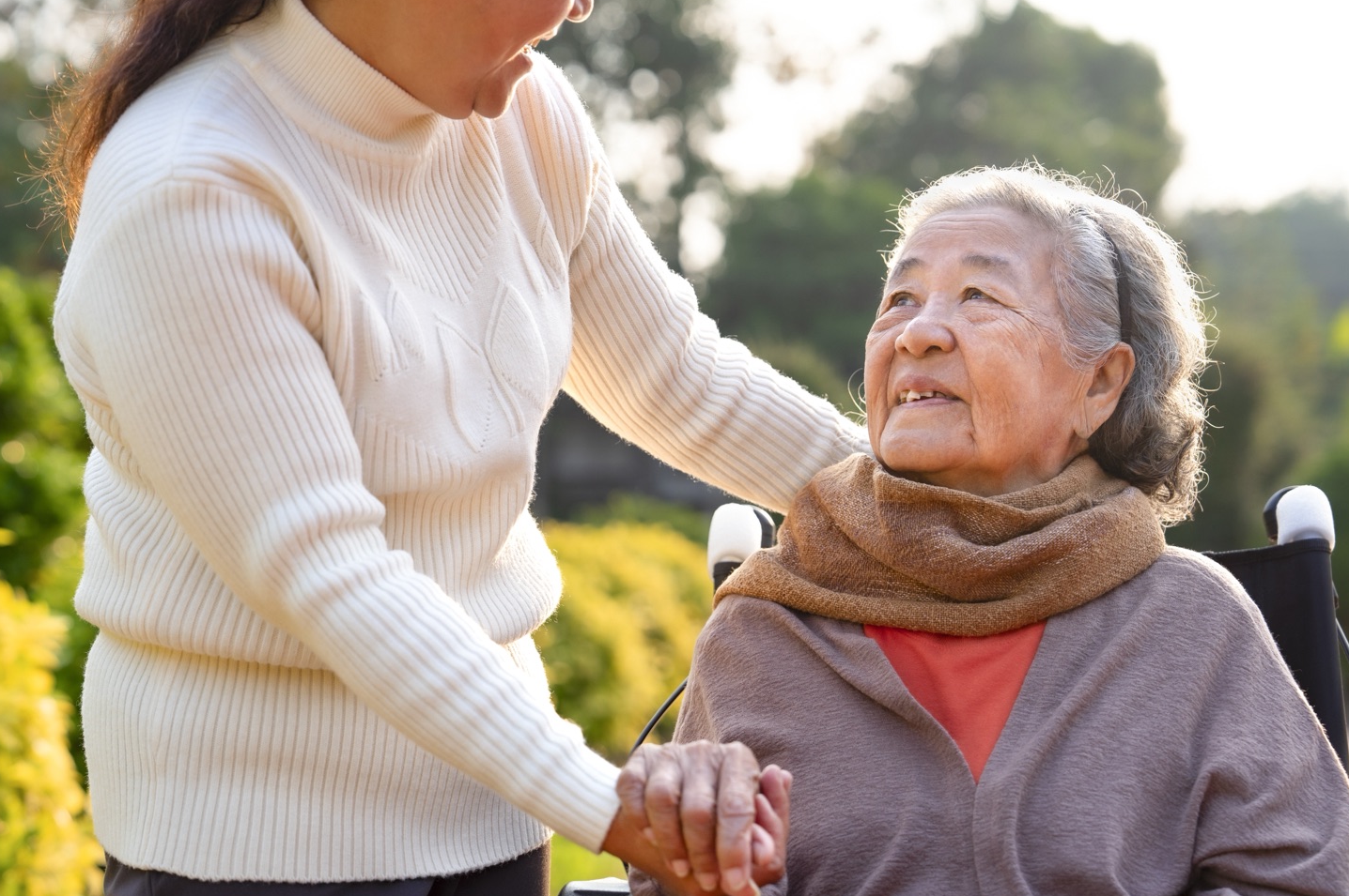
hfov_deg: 26.0
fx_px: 2920
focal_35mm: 78
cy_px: 493
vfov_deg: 17.5
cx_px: 656
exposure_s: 1/500
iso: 100
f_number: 3.5
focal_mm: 70
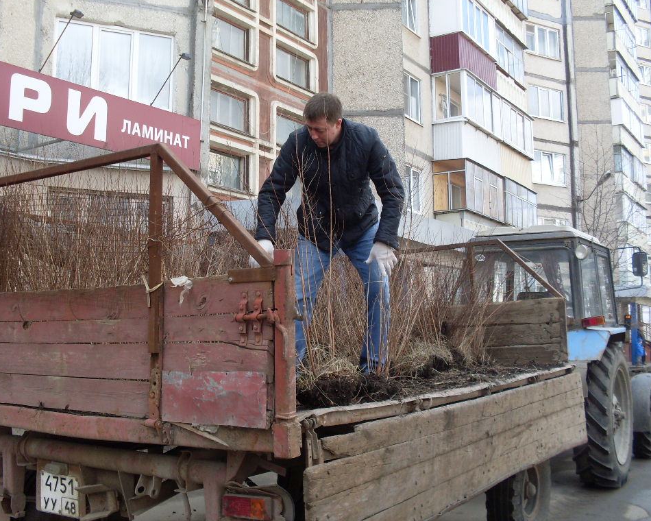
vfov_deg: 37.3
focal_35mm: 40
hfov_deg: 45.8
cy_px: 258
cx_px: 303
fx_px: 771
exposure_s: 1/250
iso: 80
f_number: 2.8
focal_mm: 6.3
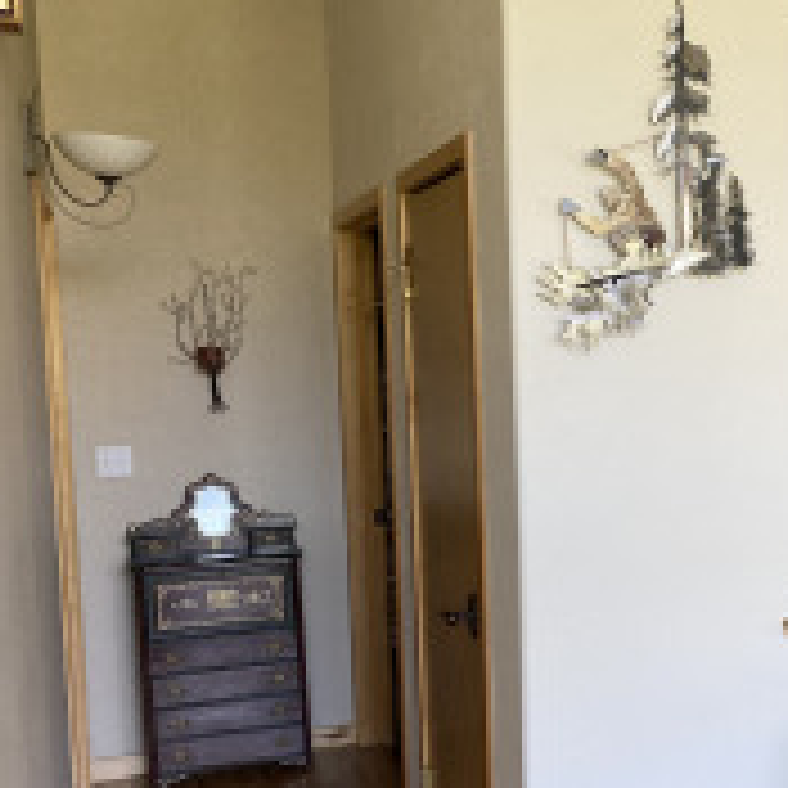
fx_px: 1236
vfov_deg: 35.1
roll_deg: +0.5
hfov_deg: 32.2
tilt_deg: -6.1
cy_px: 509
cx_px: 811
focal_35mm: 48
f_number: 1.8
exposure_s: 1/110
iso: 125
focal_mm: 4.25
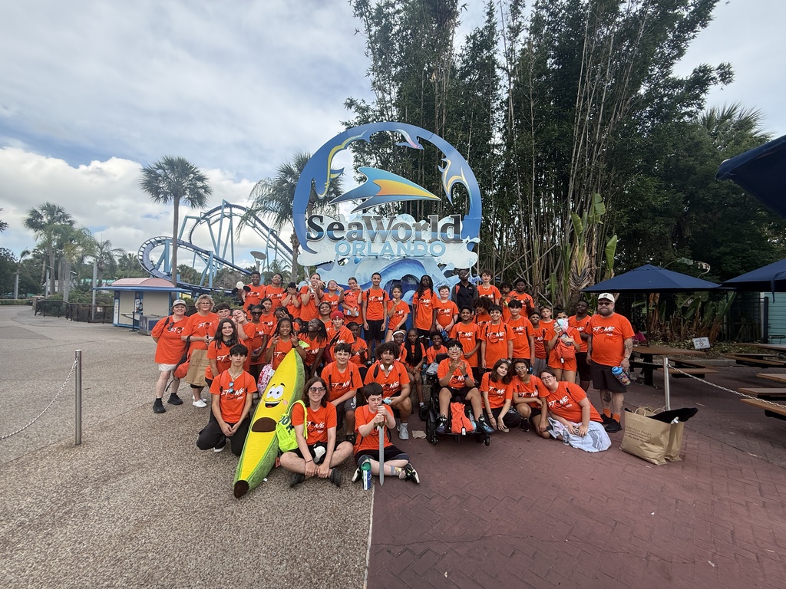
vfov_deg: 85.7
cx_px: 393
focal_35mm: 14
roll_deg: -1.2
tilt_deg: +2.3
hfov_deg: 102.1
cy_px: 294
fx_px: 318
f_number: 2.2
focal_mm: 2.22
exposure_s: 1/717
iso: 64
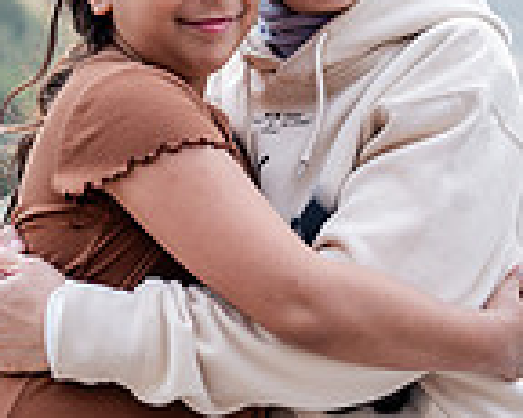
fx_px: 1593
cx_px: 349
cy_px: 240
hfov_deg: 18.6
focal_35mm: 103
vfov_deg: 14.9
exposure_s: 1/2500
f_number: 2.5
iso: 200
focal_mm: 35
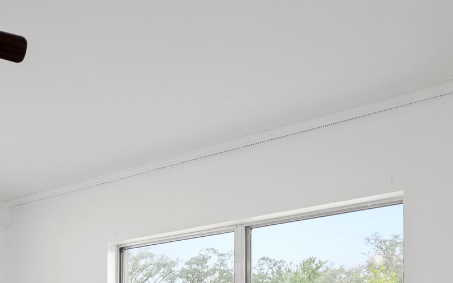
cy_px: 388
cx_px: 148
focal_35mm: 50
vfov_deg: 22.5
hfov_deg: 39.8
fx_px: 617
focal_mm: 19
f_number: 4
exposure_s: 1/60
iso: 320
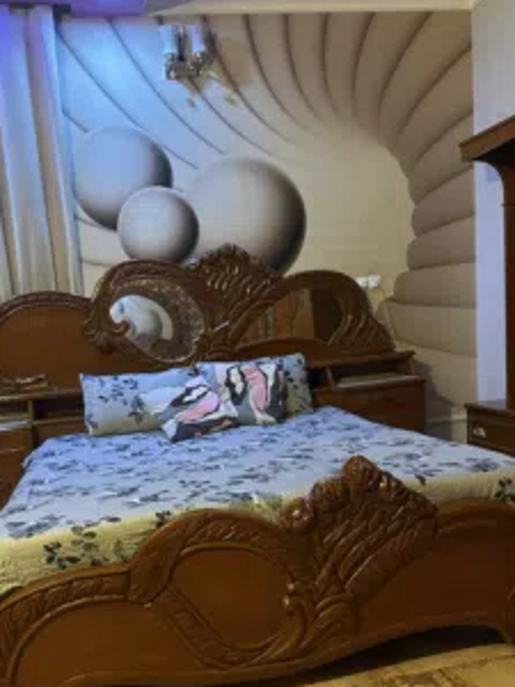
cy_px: 456
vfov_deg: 55.7
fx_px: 635
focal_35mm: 32
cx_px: 217
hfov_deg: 44.0
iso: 800
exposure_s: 1/33
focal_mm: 6.86
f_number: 1.78
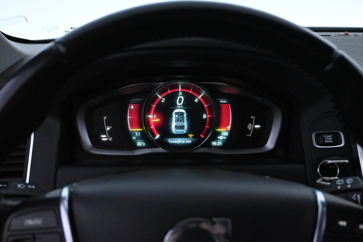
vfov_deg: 36.9
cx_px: 182
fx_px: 363
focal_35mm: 36
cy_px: 121
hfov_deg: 53.1
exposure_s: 1/200
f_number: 4.2
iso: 10000
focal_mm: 24
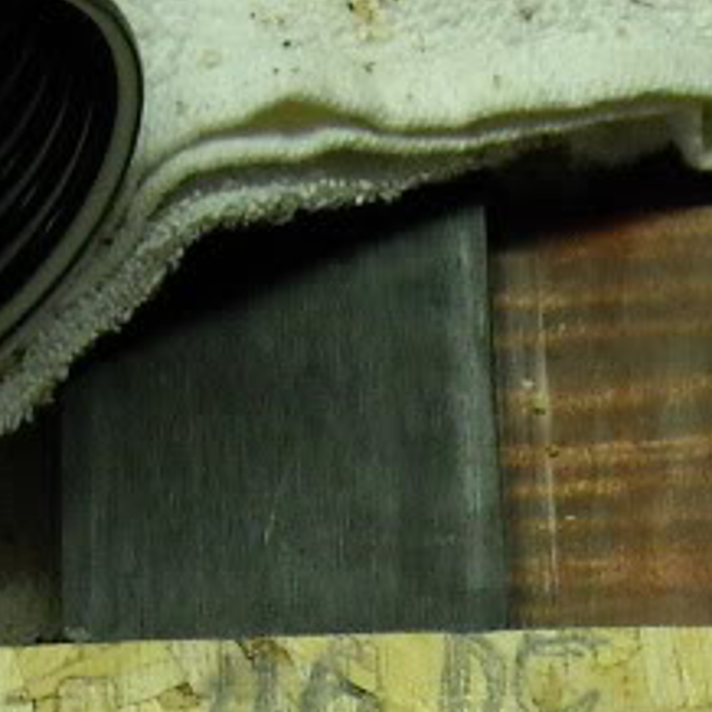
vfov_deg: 11.5
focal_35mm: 145
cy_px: 1094
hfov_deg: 12.0
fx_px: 3374
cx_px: 248
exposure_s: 1/60
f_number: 2.8
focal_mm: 5.7
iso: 270
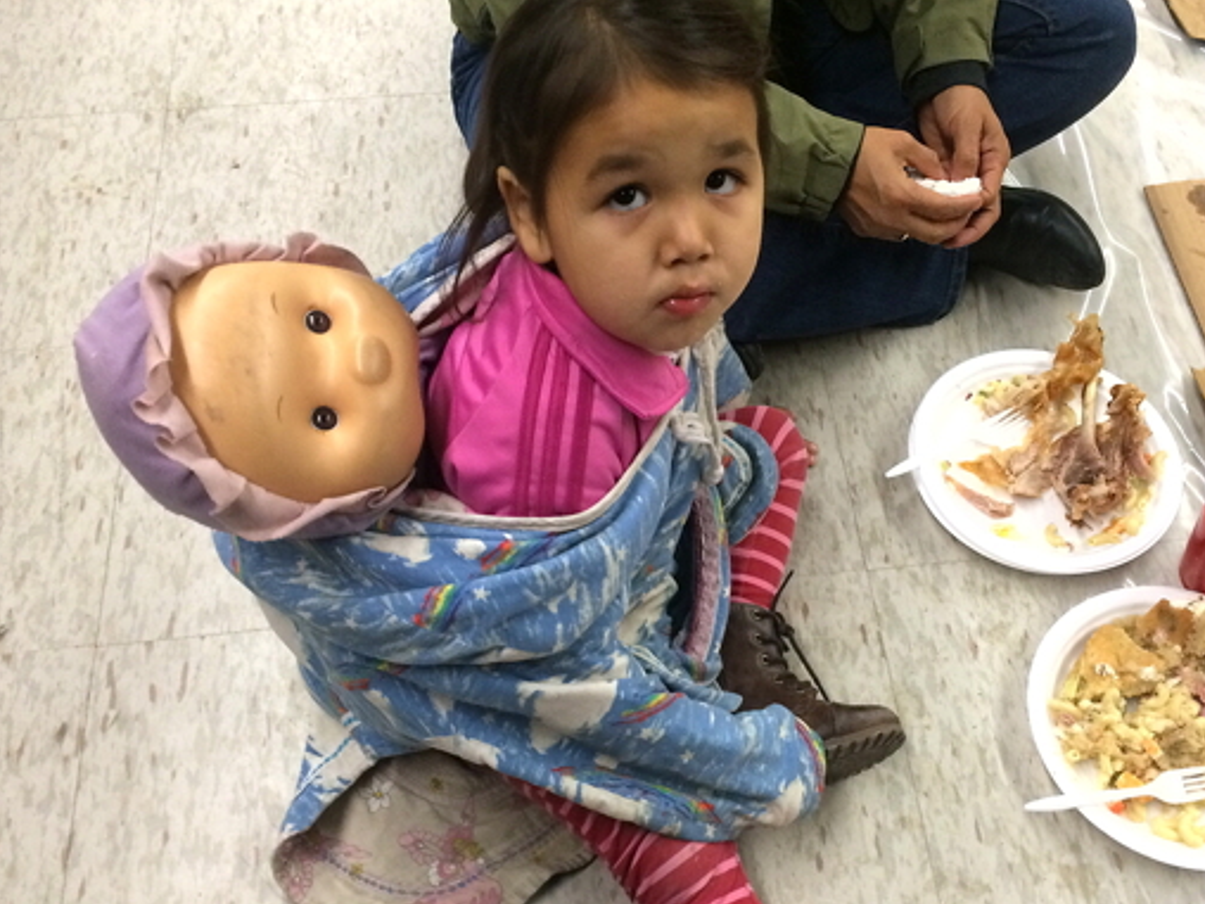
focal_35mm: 37
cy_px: 494
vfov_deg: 38.6
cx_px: 704
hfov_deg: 49.9
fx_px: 1288
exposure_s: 1/30
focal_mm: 4.15
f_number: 2.2
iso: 200
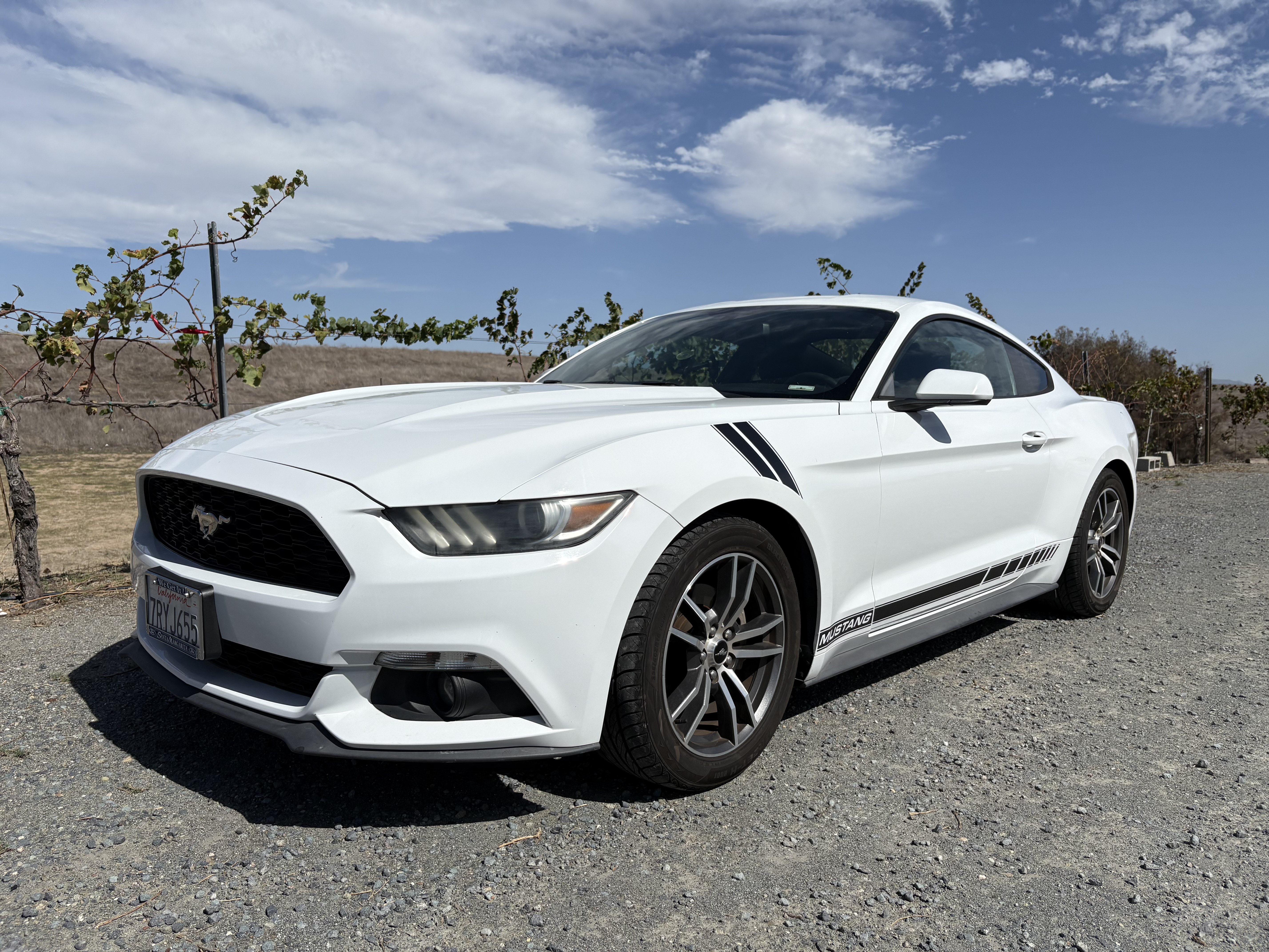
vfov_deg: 53.1
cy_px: 476
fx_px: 953
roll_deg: -1.3
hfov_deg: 67.3
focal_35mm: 26
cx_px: 634
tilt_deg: -4.5
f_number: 1.6
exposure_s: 1/10101
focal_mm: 5.96
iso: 50
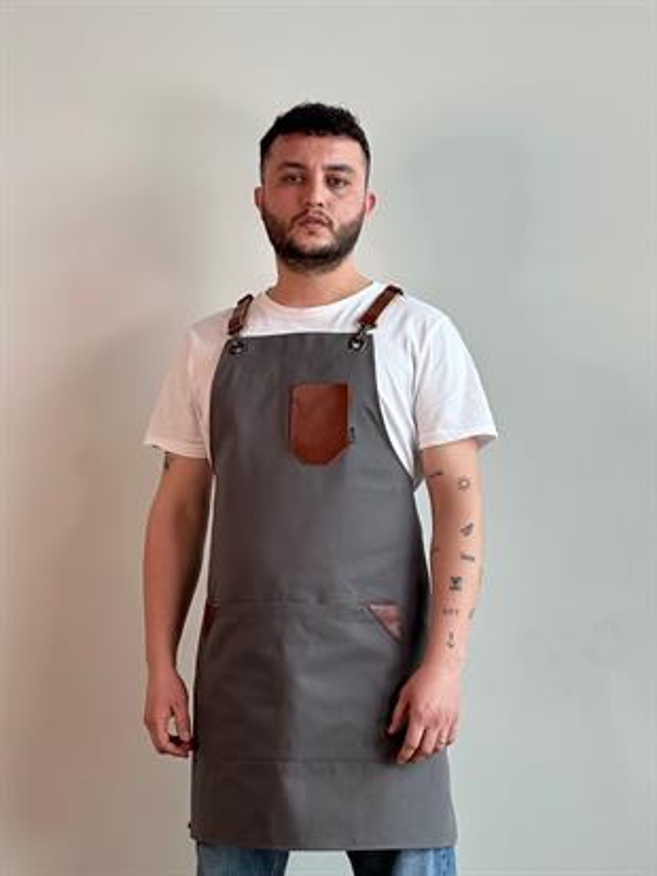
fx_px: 1948
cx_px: 328
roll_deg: -0.1
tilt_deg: +2.0
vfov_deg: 25.3
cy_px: 438
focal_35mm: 77
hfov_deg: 19.1
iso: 160
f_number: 2.8
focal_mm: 9
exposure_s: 1/100
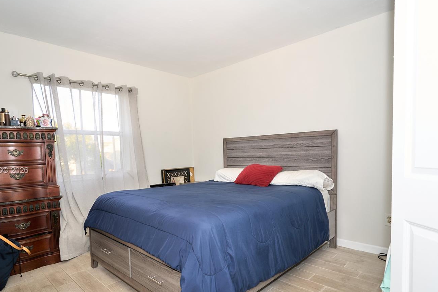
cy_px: 171
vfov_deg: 59.1
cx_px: 194
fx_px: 255
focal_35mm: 21
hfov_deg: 80.9
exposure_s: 1/125
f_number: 4
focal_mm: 17
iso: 1000
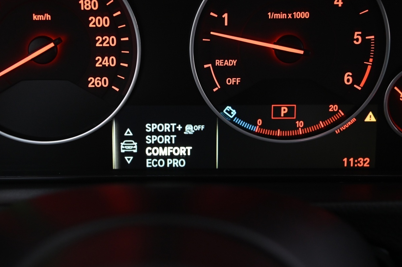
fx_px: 770
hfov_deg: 29.2
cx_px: 168
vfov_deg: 19.7
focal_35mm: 69
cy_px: 102
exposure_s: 1/20
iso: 2000
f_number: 4
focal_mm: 52
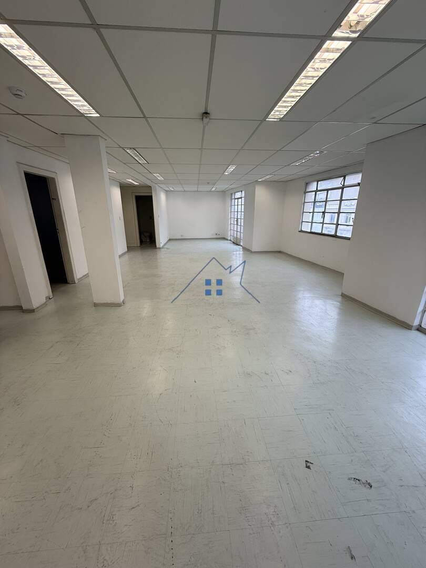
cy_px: 284
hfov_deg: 85.7
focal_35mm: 14
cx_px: 213
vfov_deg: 102.1
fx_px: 230
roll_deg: -0.6
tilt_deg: -18.8
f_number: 2.2
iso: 50
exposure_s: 1/120
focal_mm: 2.22
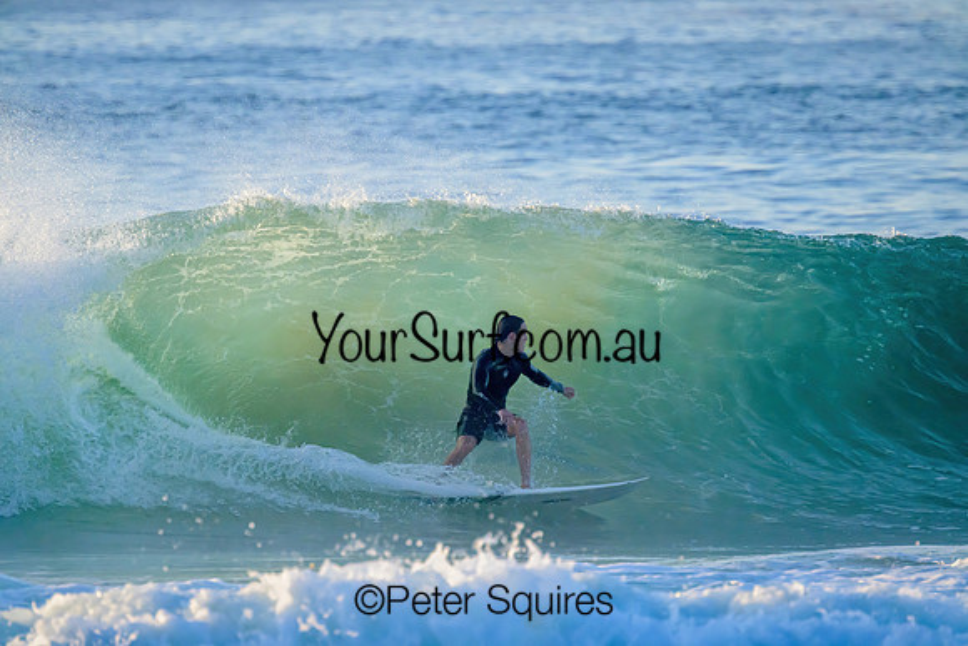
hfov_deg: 2.6
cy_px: 323
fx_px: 21515
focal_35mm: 800
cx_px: 484
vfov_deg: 1.7
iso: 2800
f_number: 11
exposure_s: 1/1600
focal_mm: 800
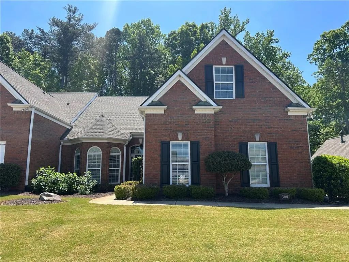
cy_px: 131
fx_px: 262
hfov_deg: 67.3
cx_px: 174
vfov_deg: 53.1
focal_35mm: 26
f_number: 1.5
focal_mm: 5.7
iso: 50
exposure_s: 1/1751
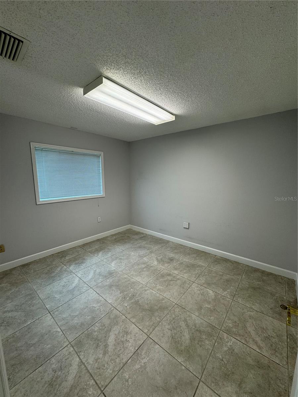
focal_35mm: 14
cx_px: 149
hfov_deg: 85.7
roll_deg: -0.5
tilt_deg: -8.5
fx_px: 161
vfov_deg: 102.1
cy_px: 198
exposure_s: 1/120
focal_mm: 2.22
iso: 80
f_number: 2.2
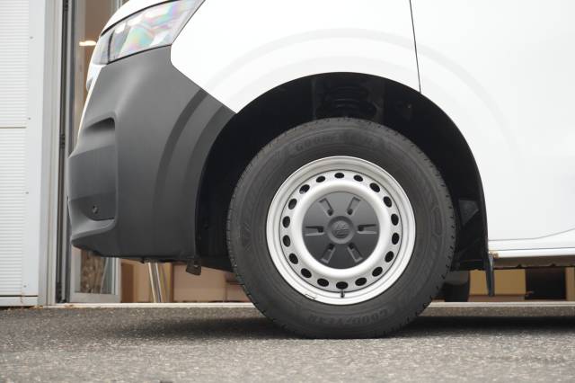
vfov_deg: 22.6
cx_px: 288
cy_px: 192
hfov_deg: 33.4
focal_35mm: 60
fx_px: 958
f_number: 5.6
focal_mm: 40
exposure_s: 1/80
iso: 400
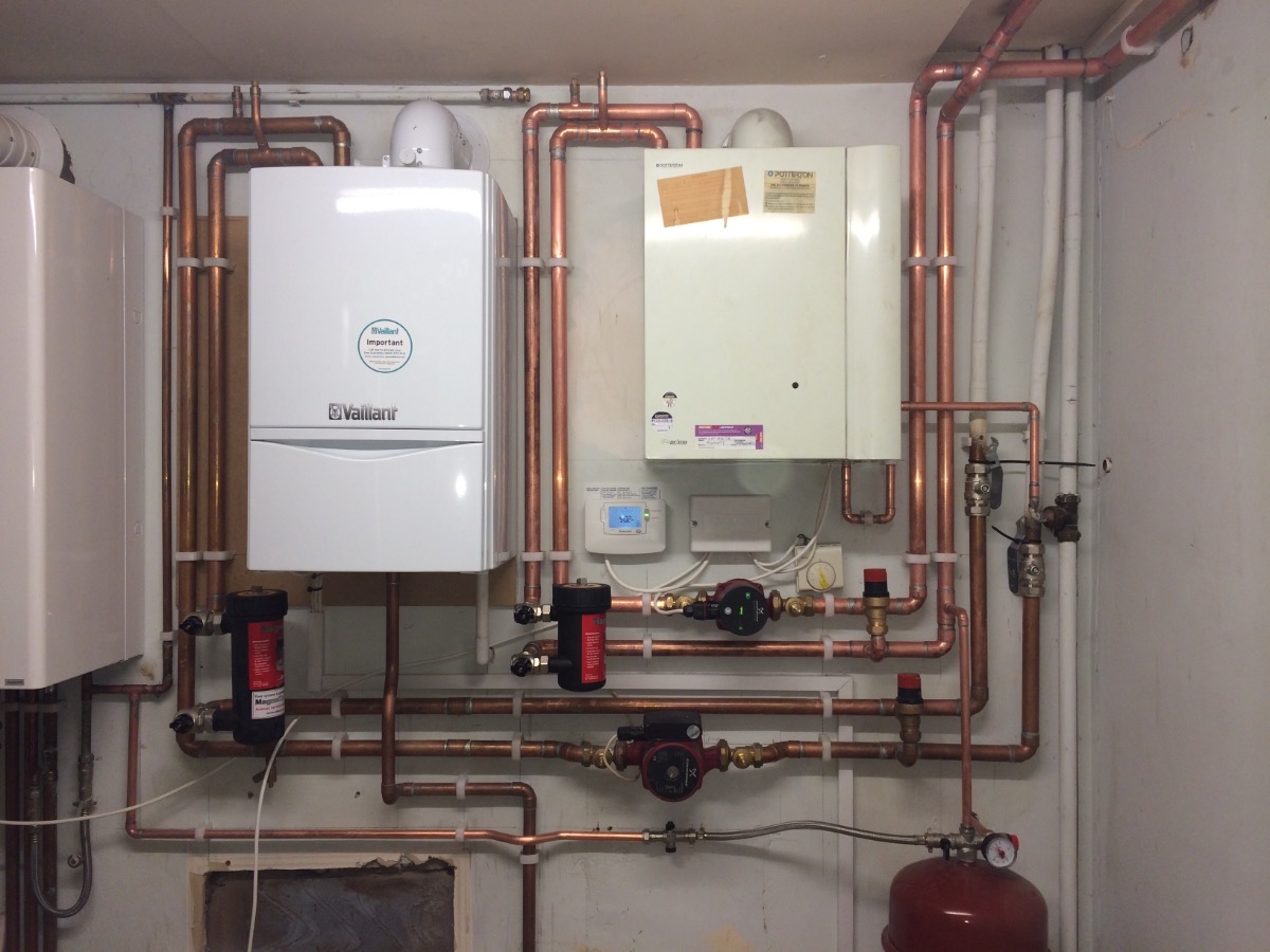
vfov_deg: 46.8
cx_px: 635
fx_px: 1101
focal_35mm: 30
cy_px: 476
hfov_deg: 60.0
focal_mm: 4.12
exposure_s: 1/33
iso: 40
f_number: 2.2
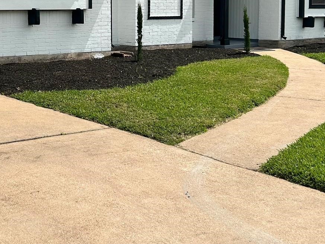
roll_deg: +0.4
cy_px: 29
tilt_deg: -2.4
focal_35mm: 61
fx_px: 573
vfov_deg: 23.5
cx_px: 42
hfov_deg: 30.5
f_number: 1.5
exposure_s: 1/6211
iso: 50
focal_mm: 5.7
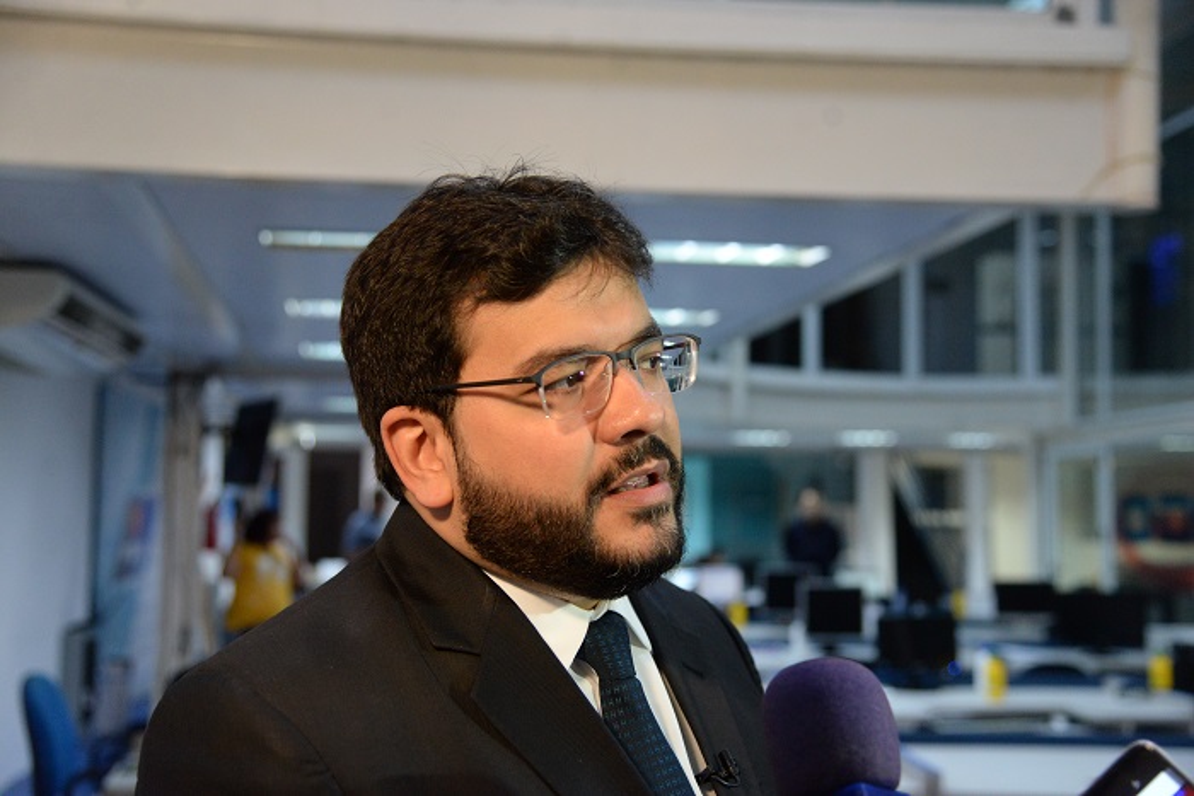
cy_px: 398
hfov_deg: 41.1
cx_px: 597
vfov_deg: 28.1
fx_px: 1592
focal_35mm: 48
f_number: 4.5
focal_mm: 48
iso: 4000
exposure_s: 1/320
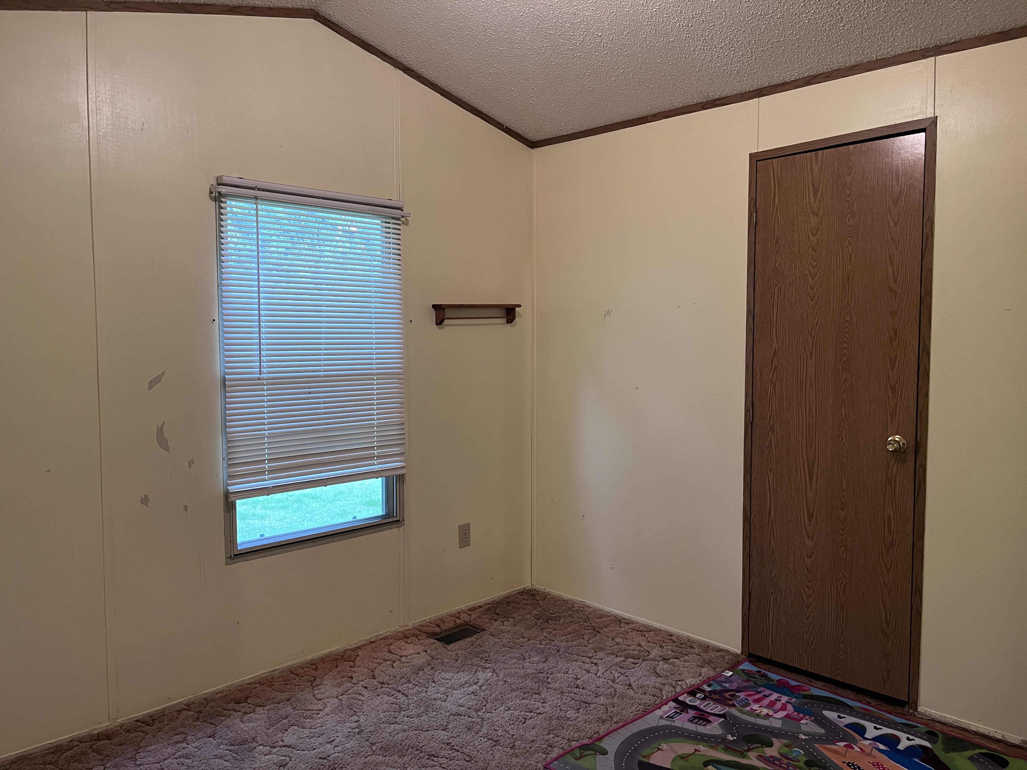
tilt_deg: -3.8
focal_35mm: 26
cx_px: 514
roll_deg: +0.1
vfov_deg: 53.1
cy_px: 385
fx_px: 771
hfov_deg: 67.3
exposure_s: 1/60
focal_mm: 5.1
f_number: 1.6
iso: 250
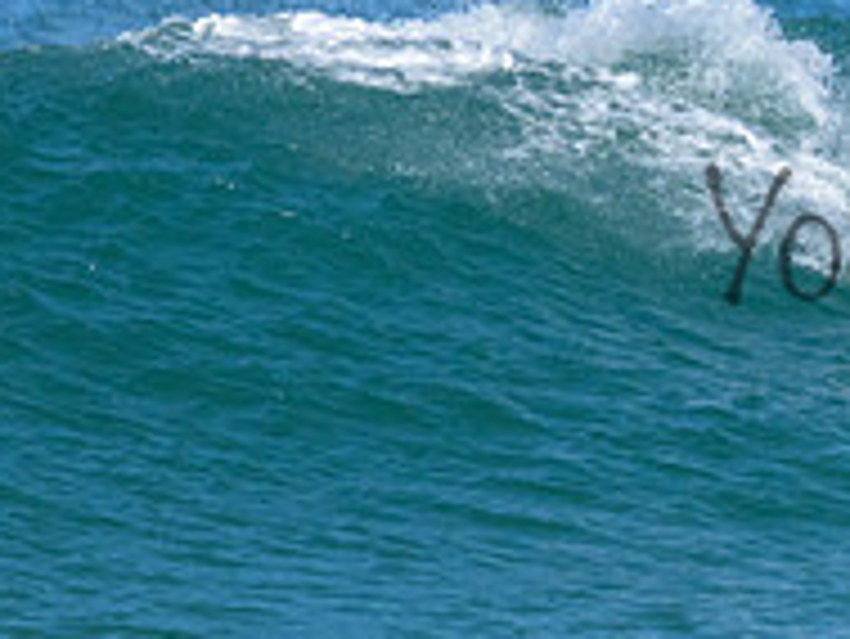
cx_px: 1169
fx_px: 57987
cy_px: 196
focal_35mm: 2360
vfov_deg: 0.6
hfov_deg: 0.8
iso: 3600
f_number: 11
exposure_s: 1/2000
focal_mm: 800
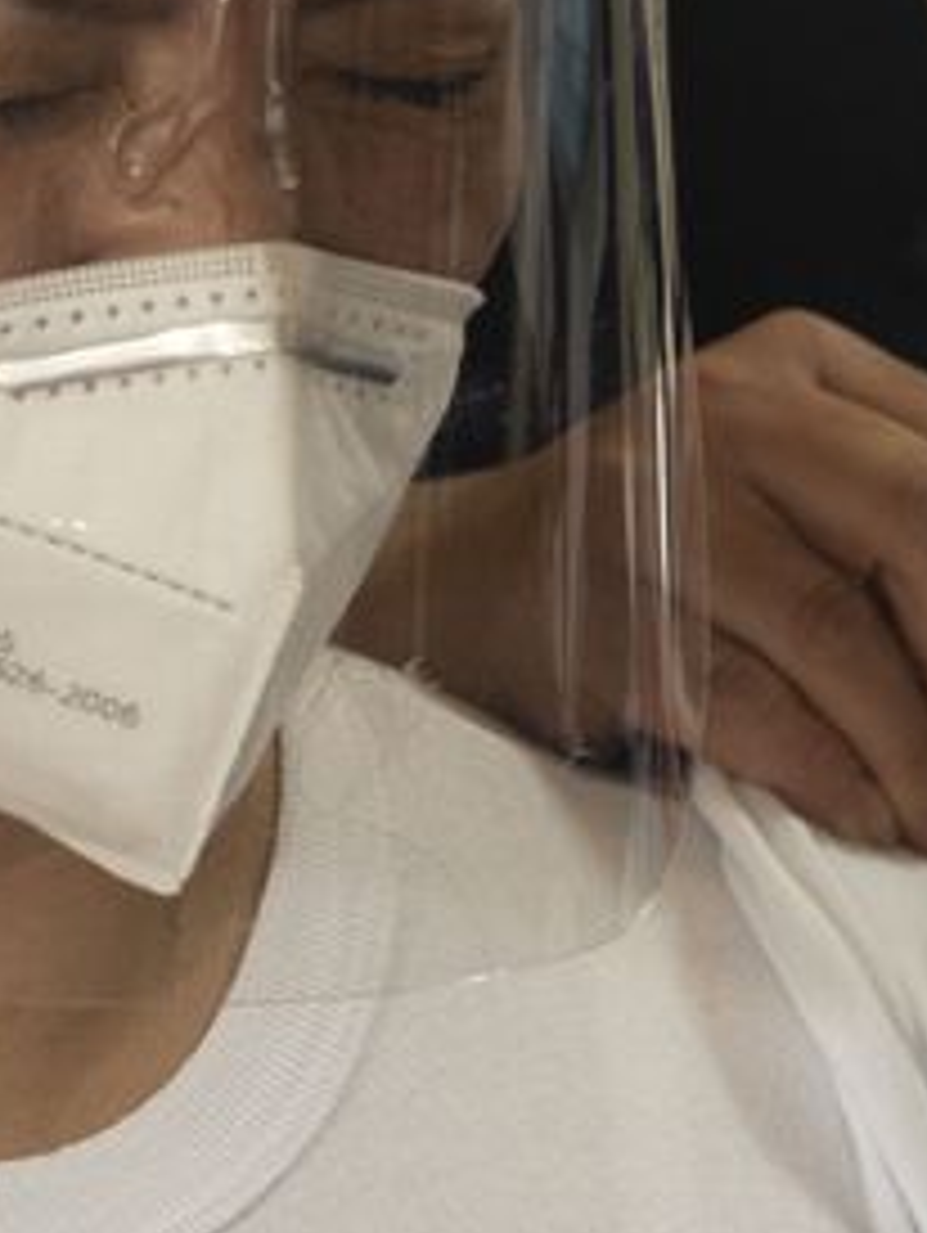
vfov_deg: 3.5
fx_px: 19964
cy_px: 621
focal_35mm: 560
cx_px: 1166
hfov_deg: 2.7
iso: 4000
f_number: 6.3
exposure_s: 1/80
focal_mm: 208
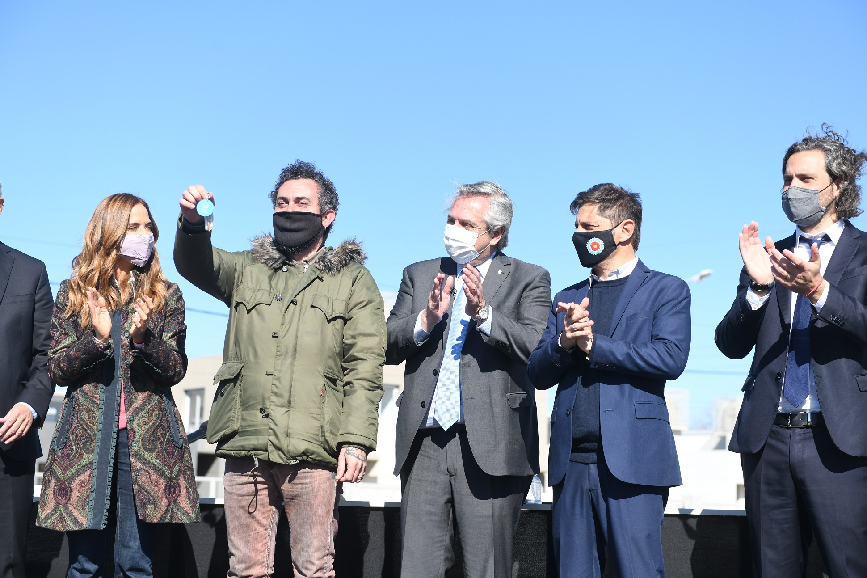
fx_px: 1686
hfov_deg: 28.8
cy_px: 289
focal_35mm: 70
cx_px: 434
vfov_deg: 19.5
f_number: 4.5
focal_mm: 70
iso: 500
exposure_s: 1/2500
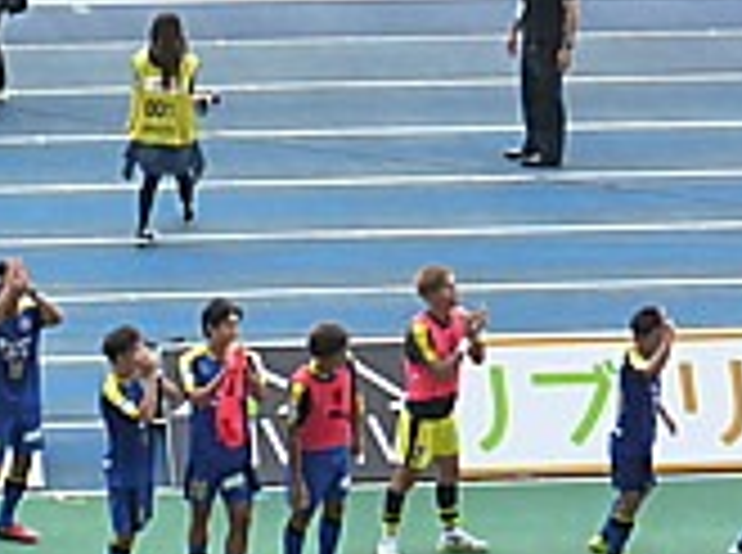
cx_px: -265
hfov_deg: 7.9
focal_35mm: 248
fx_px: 5304
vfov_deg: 6.0
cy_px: 428
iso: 400
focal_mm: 15.1
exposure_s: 1/60
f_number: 5.2
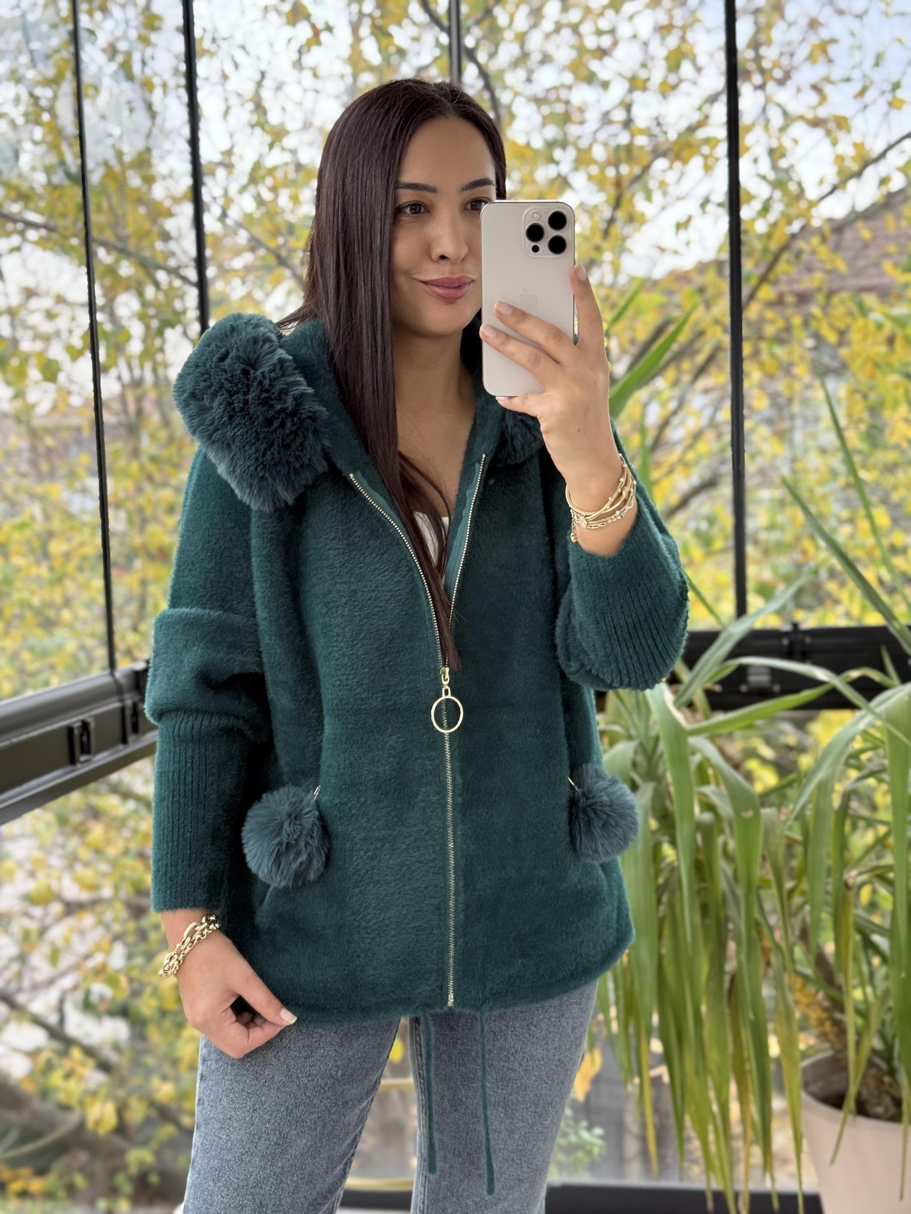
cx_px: 456
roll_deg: +2.6
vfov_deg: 39.7
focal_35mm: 48
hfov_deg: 30.3
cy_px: 607
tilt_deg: -18.8
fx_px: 1684
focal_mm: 6.76
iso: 100
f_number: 1.78
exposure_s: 1/67
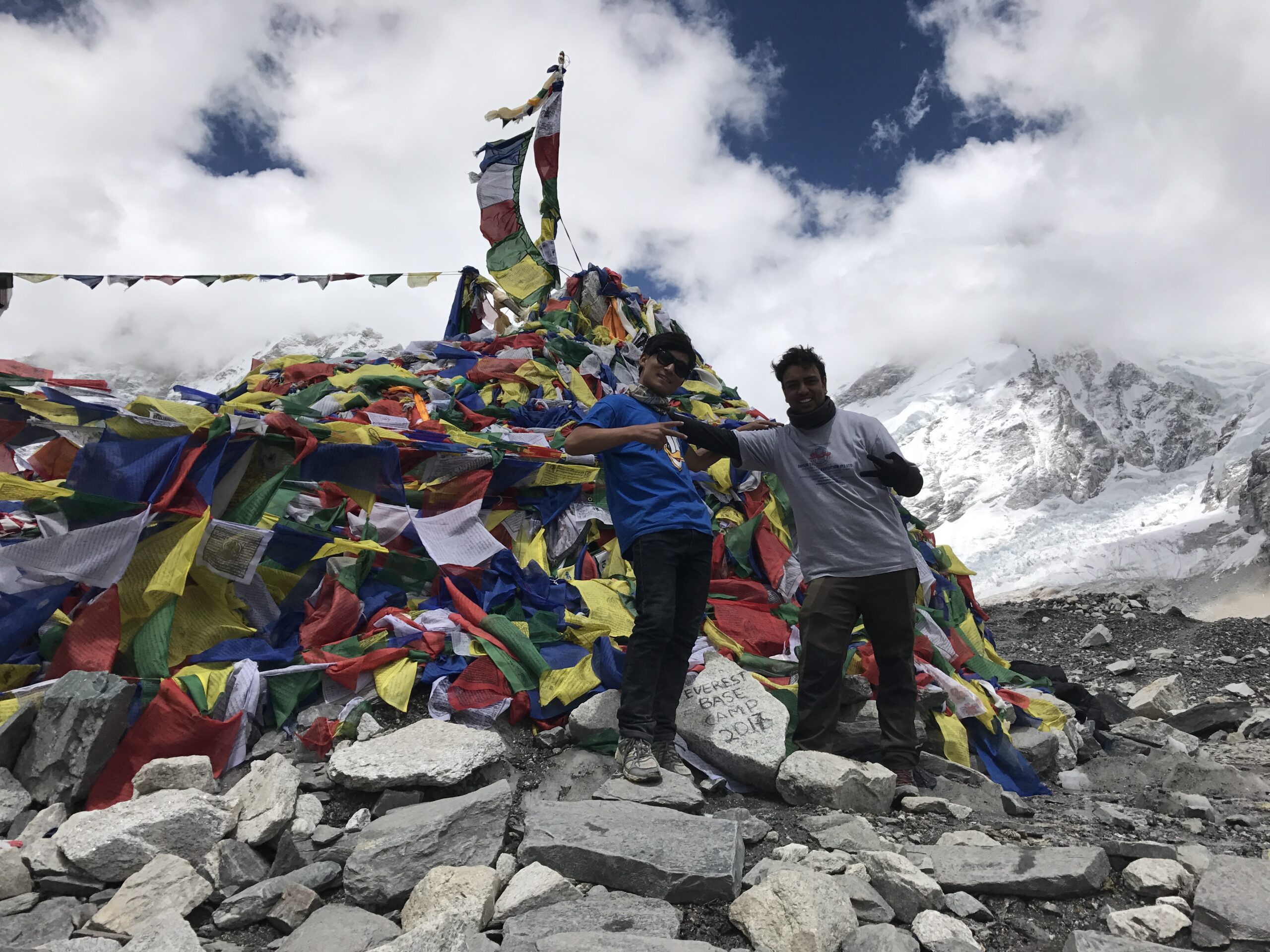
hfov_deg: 63.4
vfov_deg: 49.7
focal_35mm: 28
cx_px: 635
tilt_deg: +14.8
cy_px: 476
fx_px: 1027
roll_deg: +0.3
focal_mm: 3.99
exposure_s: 1/7407
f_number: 1.8
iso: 25
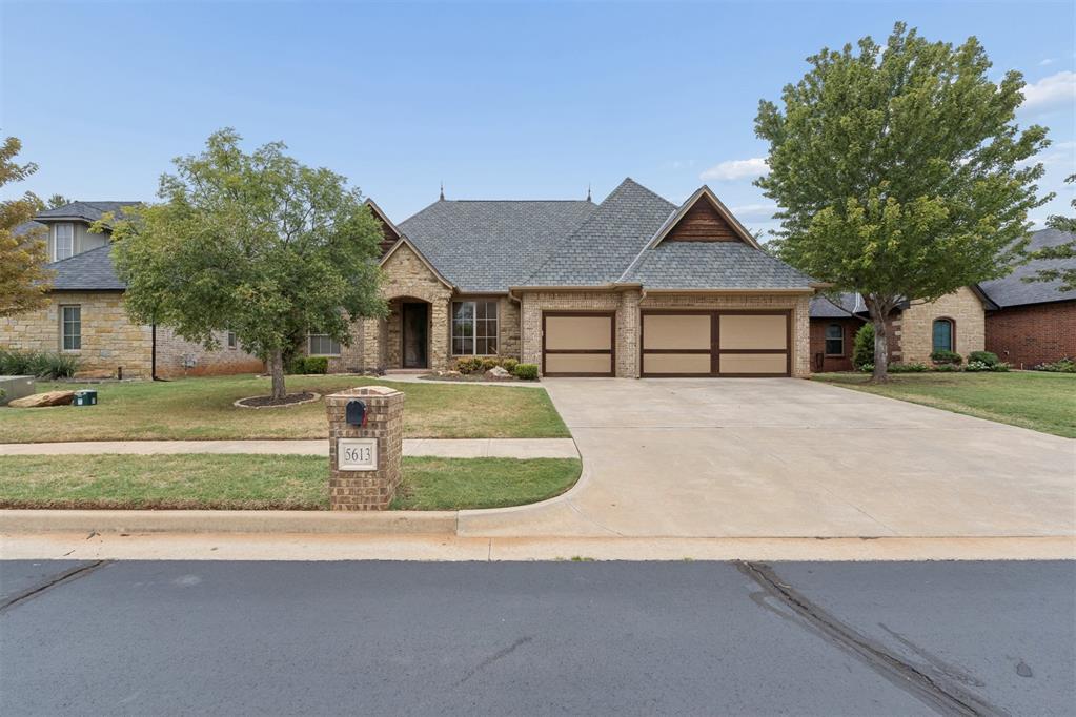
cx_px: 538
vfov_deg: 72.1
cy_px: 358
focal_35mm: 16
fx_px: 493
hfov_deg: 95.0
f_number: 10
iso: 200
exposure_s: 1/250
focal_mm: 11
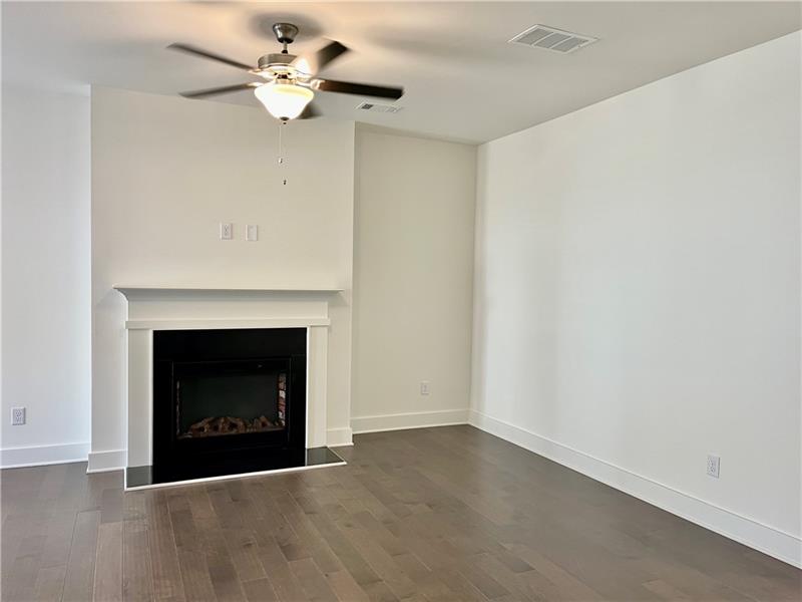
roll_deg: -1.4
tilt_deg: -2.1
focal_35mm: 26
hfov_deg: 67.3
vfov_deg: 53.1
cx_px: 401
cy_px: 301
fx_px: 602
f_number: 1.6
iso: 80
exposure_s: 1/60
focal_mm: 5.1
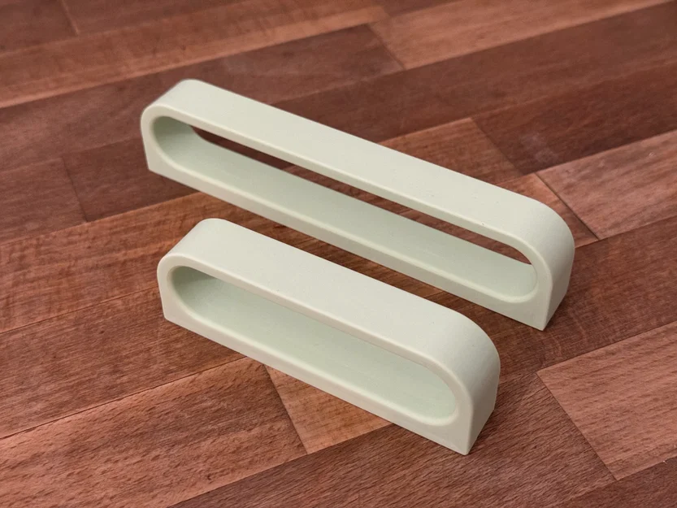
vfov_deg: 30.3
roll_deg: +1.6
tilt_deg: -43.3
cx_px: 338
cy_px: 254
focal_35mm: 48
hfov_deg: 39.7
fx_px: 939
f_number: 1.78
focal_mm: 6.76
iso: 320
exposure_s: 1/33
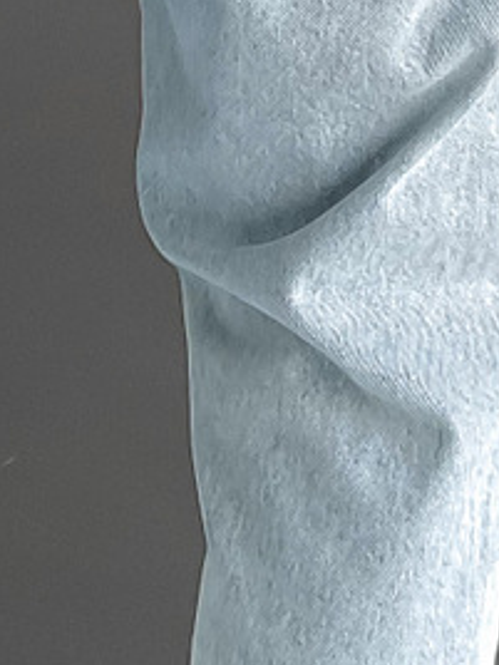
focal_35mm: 173
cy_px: -486
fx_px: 3325
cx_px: 129
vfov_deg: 10.8
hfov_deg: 8.6
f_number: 1.8
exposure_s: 1/100
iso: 64
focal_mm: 3
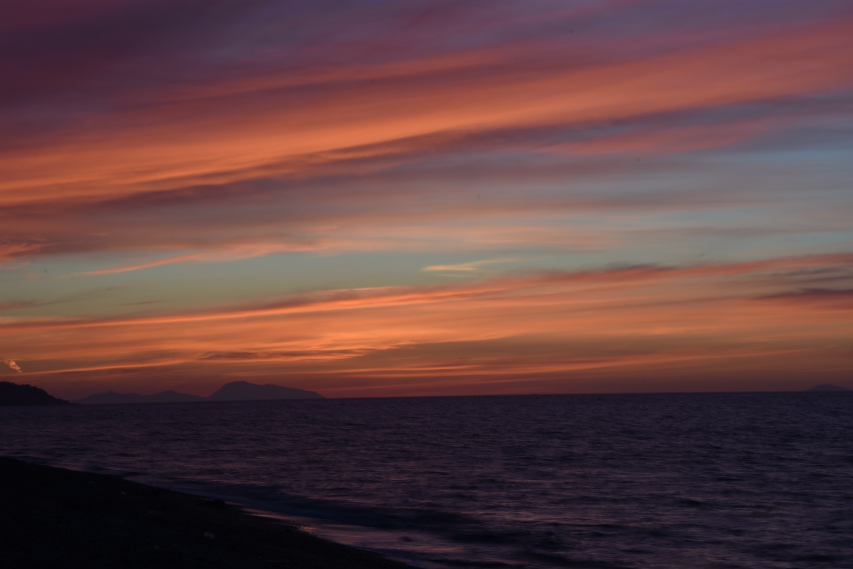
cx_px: 426
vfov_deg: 13.8
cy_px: 284
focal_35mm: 99
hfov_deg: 20.6
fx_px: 2346
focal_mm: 66
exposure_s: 1/2.5
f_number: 20
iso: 100
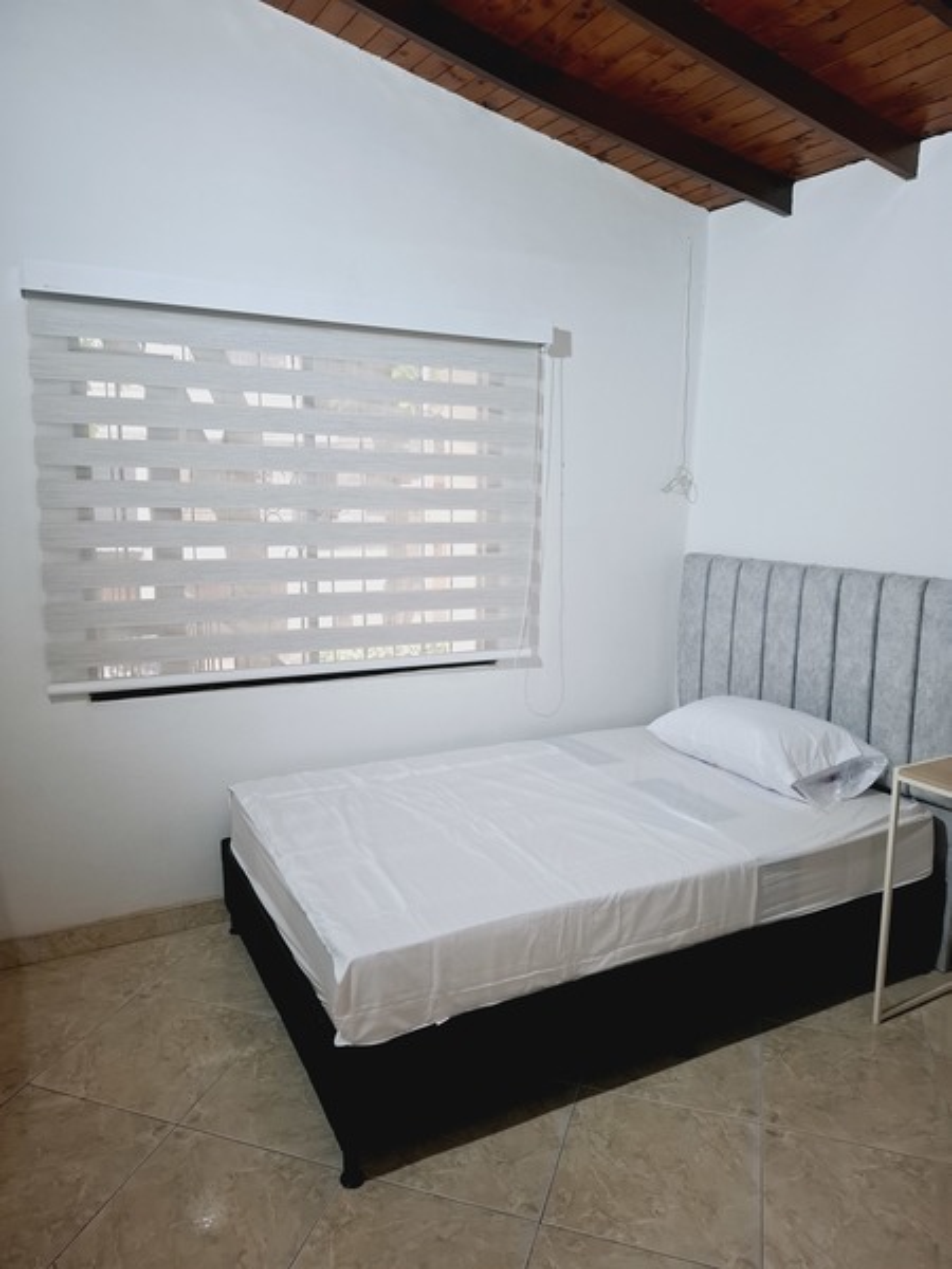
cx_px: 476
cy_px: 634
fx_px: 843
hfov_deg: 58.9
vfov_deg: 73.9
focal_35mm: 23
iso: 400
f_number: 1.8
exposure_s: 1/24
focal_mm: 5.54
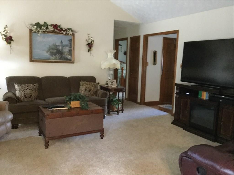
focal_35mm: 31
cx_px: 117
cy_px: 88
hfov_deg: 58.4
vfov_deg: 45.4
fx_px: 210
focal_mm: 3.3
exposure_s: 1/15
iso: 500
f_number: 2.4
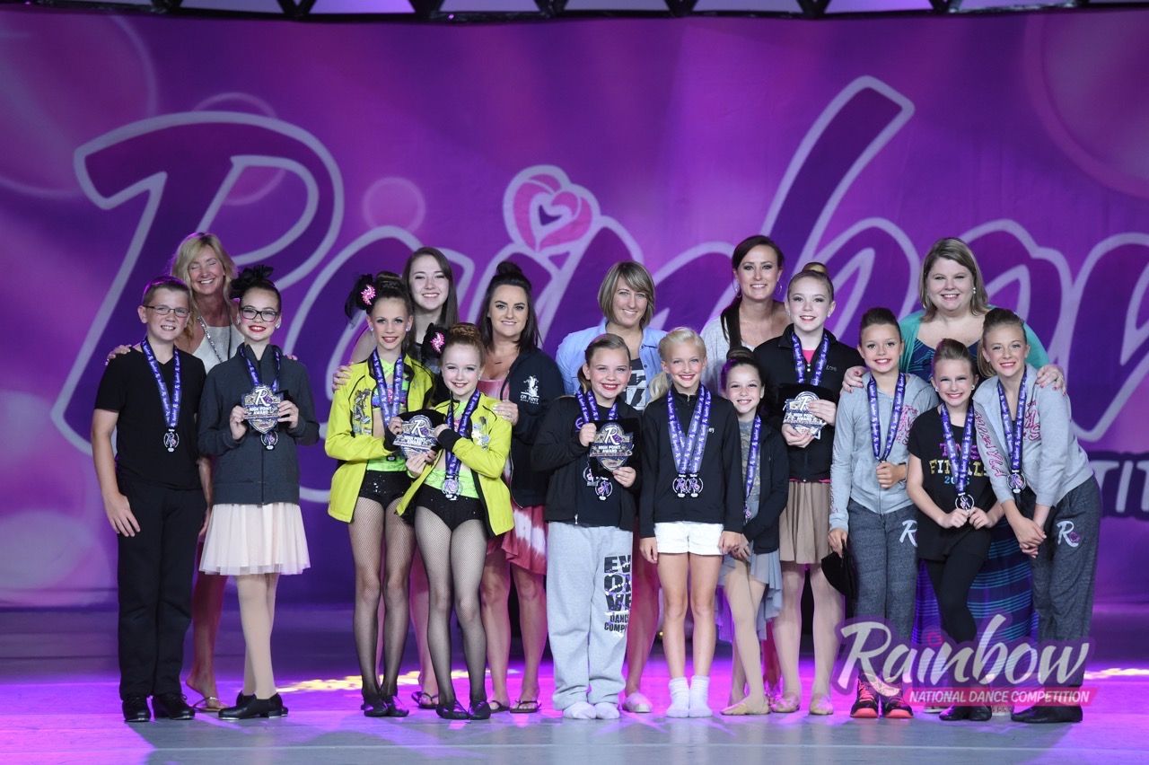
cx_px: 574
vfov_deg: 7.4
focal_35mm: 185
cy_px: 382
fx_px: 5901
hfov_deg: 11.1
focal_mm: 185
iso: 4000
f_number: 3.5
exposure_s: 1/640
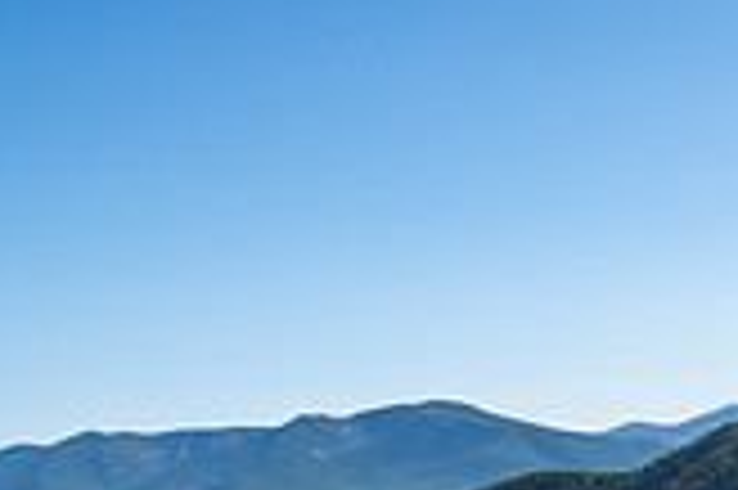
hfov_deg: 25.1
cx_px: 688
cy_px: 796
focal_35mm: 78
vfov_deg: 15.7
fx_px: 1597
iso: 100
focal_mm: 22
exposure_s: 1/320
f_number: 6.3
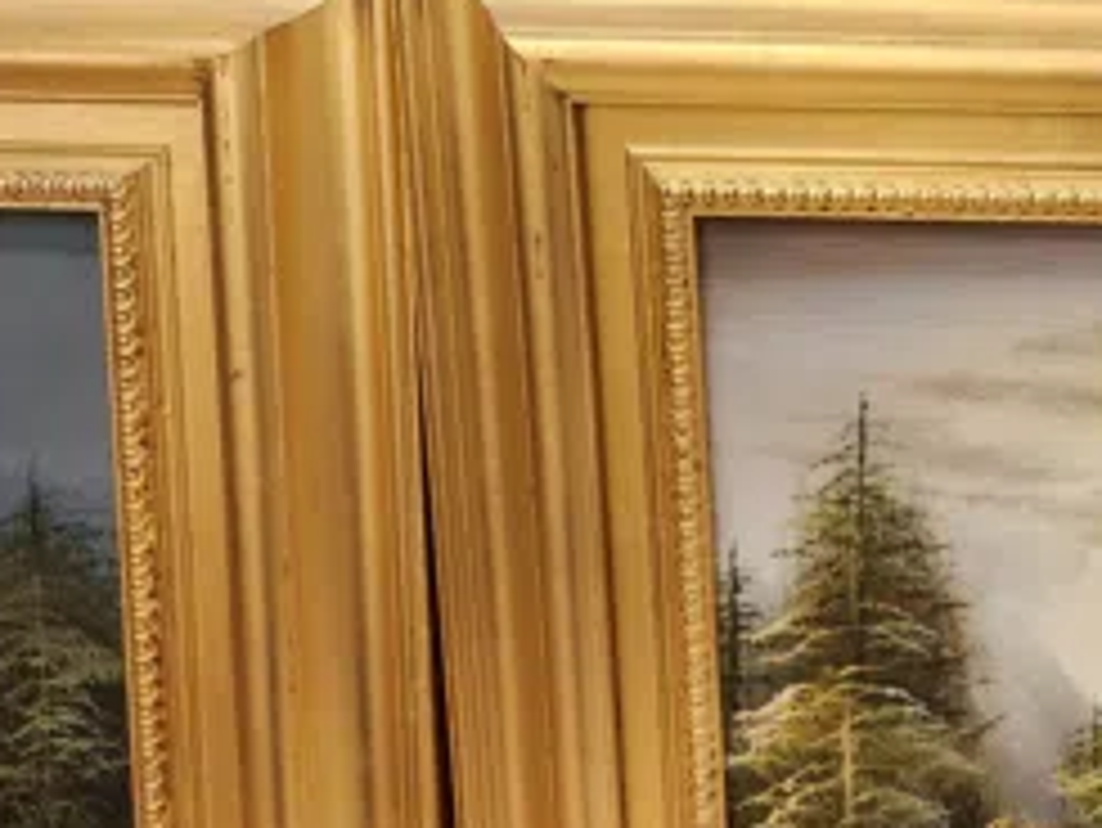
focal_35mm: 60
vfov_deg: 24.3
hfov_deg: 27.2
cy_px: 549
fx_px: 1911
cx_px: 1417
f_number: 1.8
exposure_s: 1/100
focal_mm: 6.4
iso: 320
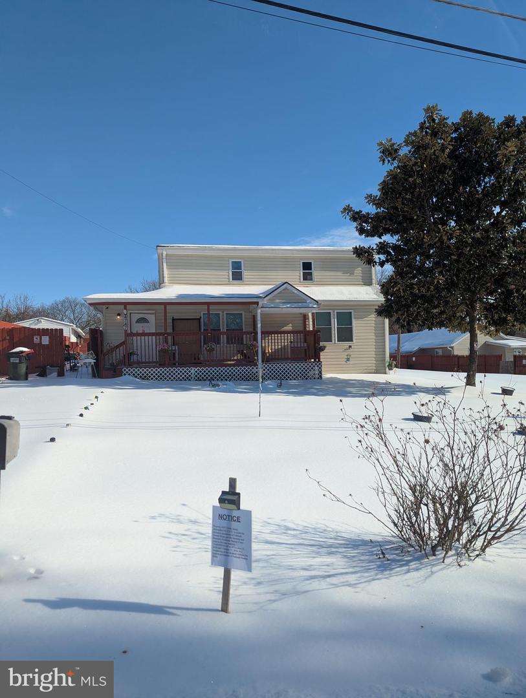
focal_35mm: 24
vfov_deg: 71.5
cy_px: 349
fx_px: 485
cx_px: 263
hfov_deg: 56.9
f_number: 1.85
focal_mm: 6.81
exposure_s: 1/2217
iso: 60
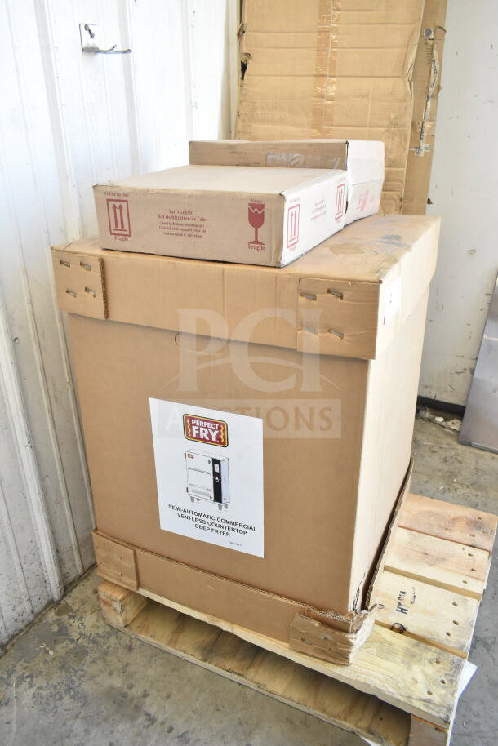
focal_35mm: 27
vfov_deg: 67.4
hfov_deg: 48.0
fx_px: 560
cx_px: 249
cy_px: 373
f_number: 5.6
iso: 1600
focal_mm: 18
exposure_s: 1/125
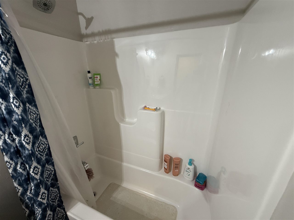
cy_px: 110
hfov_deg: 102.1
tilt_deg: -17.9
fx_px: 119
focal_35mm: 14
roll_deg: +0.9
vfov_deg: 85.7
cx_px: 147
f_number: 2.2
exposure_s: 1/60
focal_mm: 2.22
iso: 320
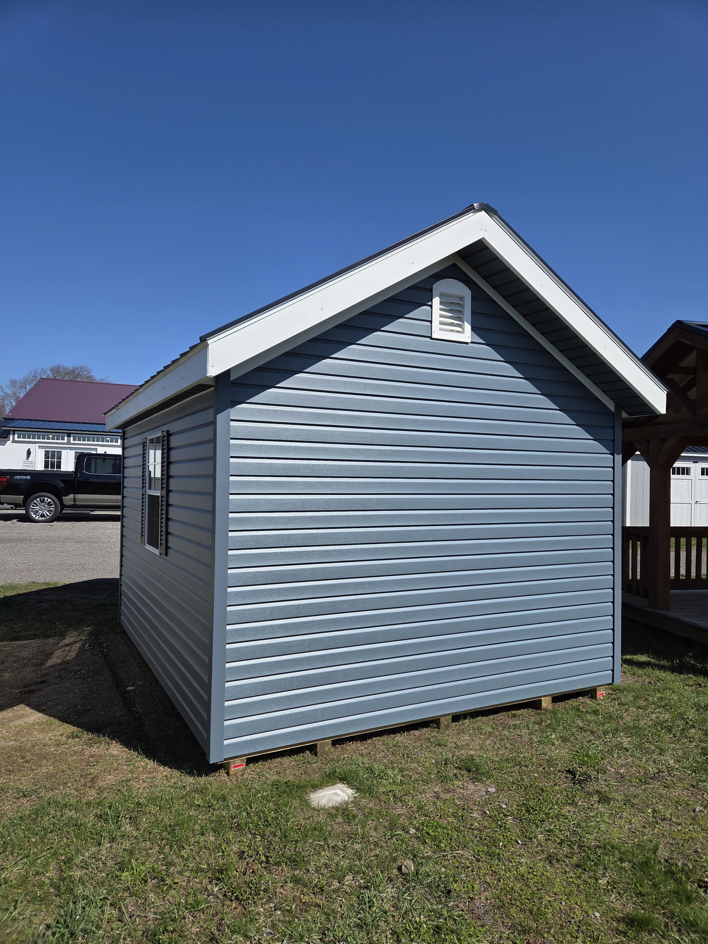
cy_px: 472
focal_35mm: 23
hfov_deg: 58.9
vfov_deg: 73.9
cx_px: 354
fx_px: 627
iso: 80
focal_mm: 5.4
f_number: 1.8
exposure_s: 1/7328
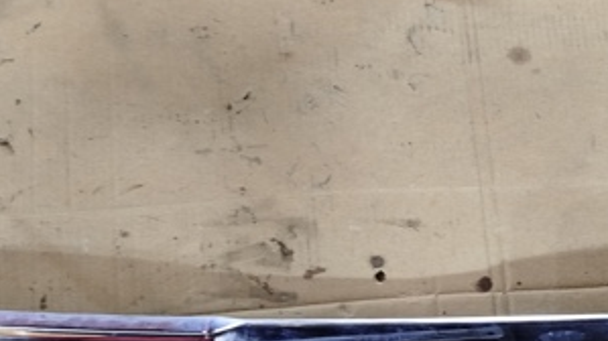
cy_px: 272
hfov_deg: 36.4
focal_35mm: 56
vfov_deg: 21.2
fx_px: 903
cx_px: 451
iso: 640
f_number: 1.7
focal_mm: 5.31
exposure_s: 1/33
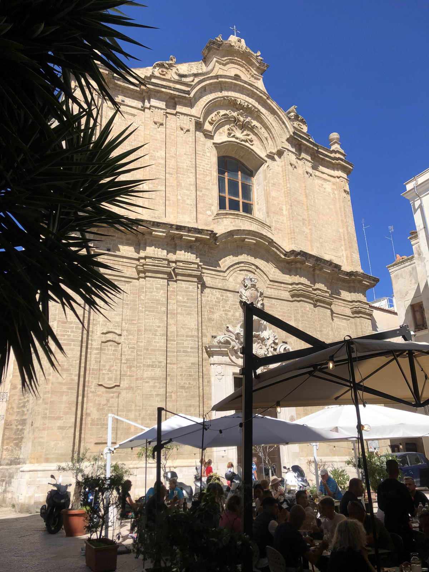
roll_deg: +1.7
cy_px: 286
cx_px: 214
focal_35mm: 28
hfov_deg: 49.7
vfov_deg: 63.4
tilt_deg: +21.6
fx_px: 463
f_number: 1.8
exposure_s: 1/2703
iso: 25
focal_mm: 4
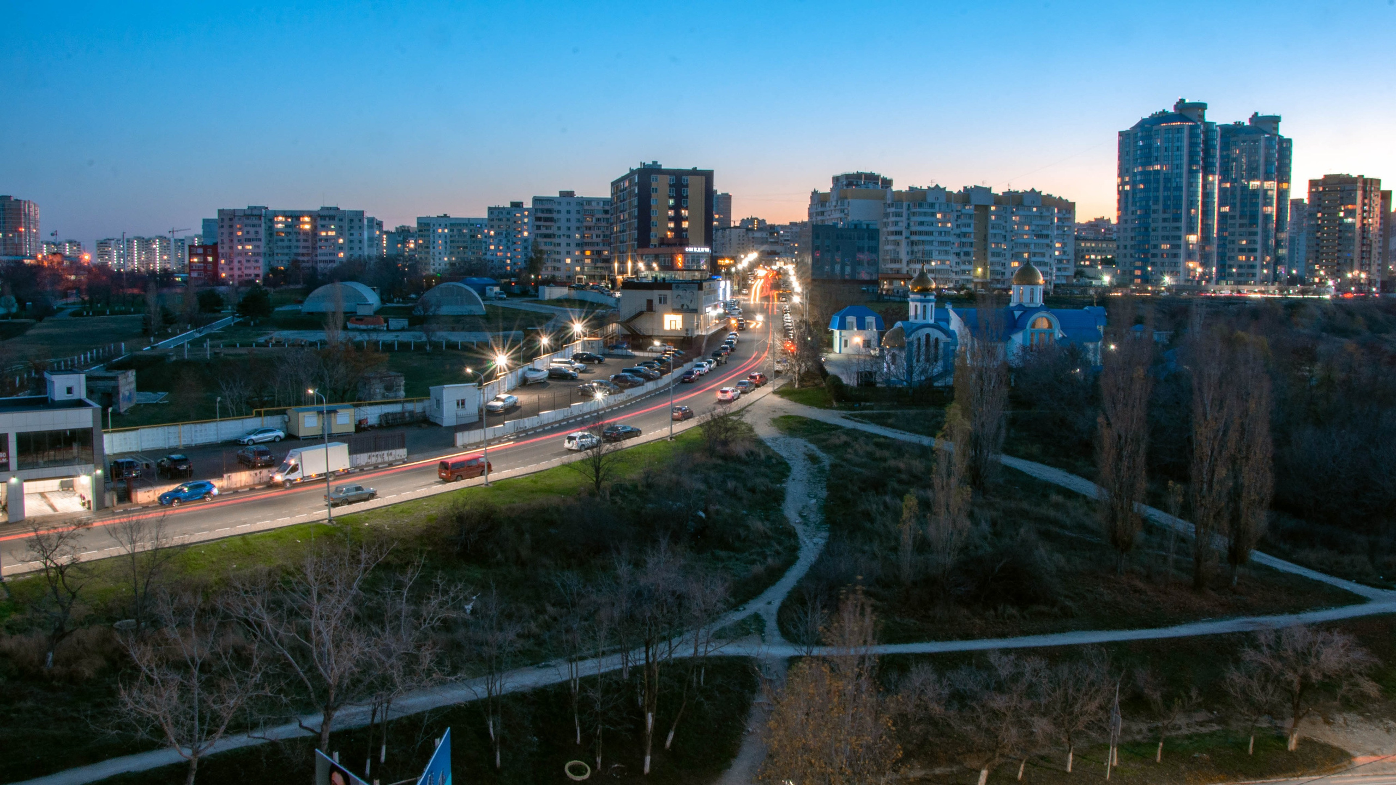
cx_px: 696
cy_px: 333
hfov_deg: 66.7
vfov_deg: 40.5
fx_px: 1061
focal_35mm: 29
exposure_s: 15
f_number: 22
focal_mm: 18
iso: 200
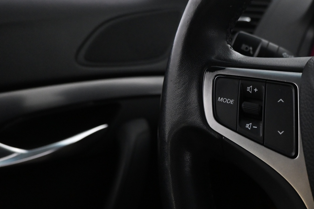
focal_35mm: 35
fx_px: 305
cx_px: 223
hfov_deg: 52.8
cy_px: 103
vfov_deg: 37.9
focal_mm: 16
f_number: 3.5
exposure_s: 1/60
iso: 3200
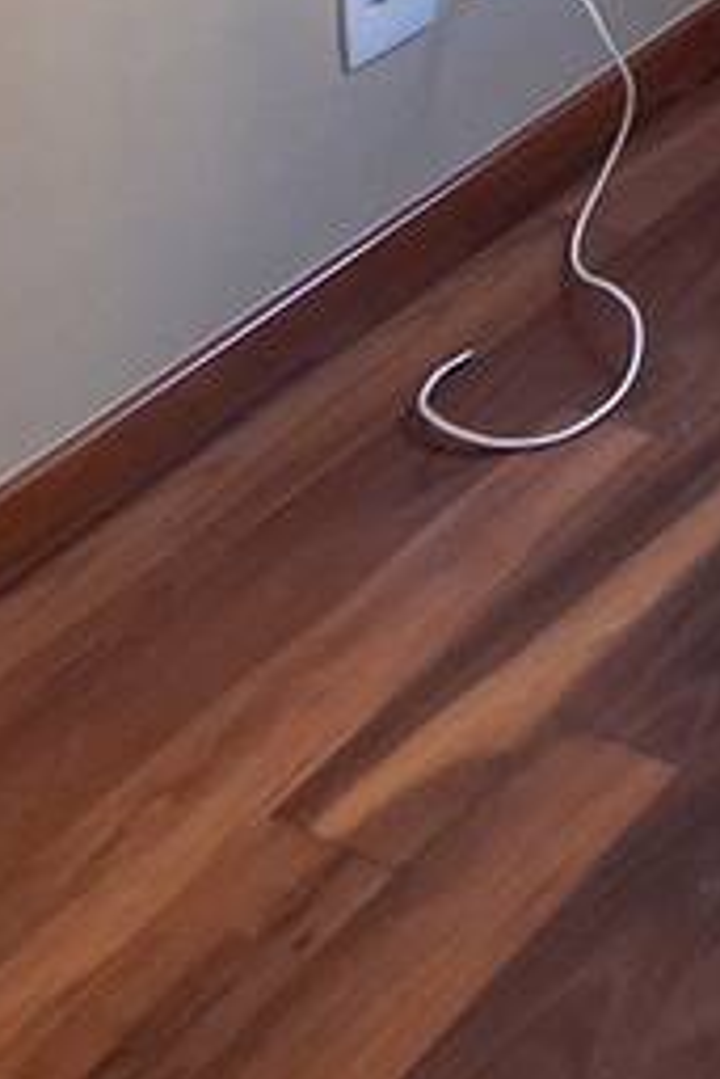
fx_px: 2277
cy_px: -877
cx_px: 1368
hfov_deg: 15.1
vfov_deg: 19.6
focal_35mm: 76
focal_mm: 1.74
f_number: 2.2
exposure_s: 1/40
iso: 50
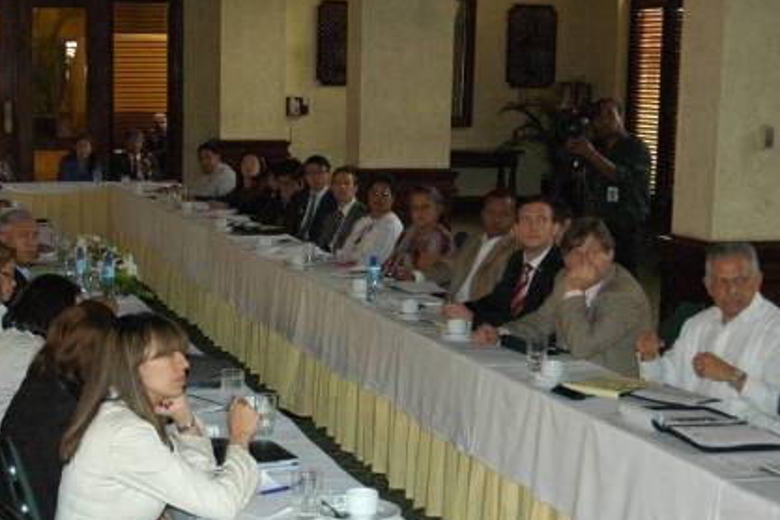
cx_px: 226
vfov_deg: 19.6
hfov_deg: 28.9
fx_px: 1495
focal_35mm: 69
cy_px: 361
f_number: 4.5
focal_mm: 30
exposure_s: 1/25
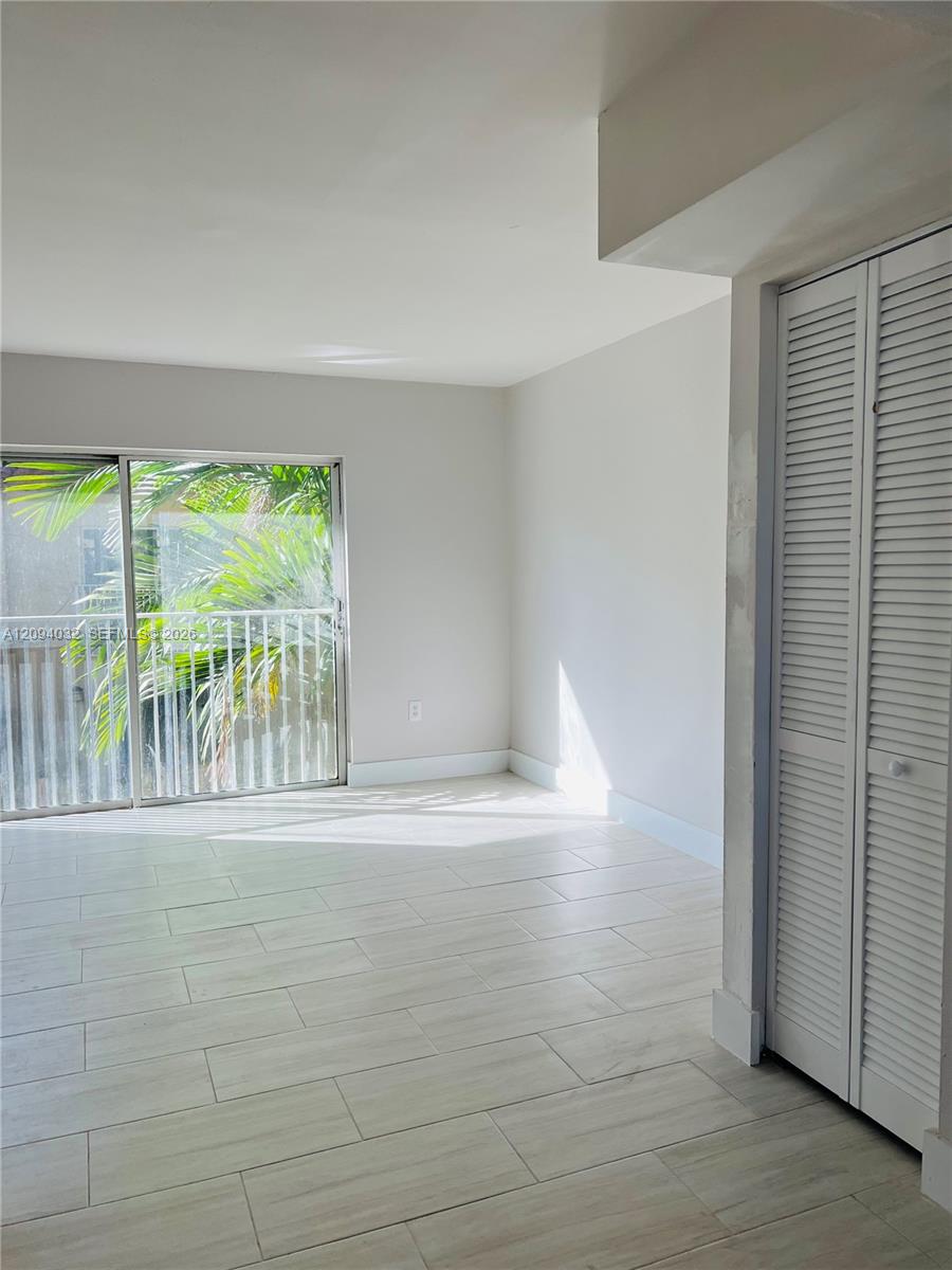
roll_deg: +0.0
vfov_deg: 67.3
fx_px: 953
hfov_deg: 53.1
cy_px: 635
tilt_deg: -3.8
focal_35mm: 26
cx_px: 476
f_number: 1.5
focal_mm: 5.7
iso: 50
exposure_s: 1/674
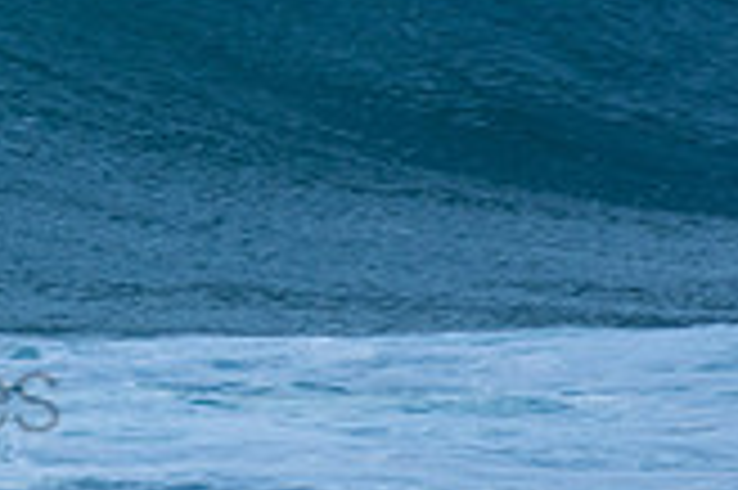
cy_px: -353
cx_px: -288
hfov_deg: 0.8
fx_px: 54352
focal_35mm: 2654
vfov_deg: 0.5
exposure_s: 1/400
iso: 320
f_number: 5.6
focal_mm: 500
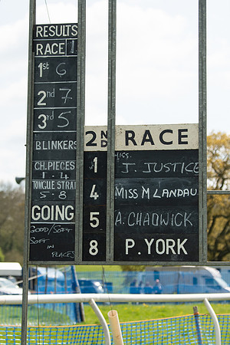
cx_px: 115
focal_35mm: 105
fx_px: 1006
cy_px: 172
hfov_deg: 13.0
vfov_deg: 19.5
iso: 400
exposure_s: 1/3200
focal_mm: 70
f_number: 4
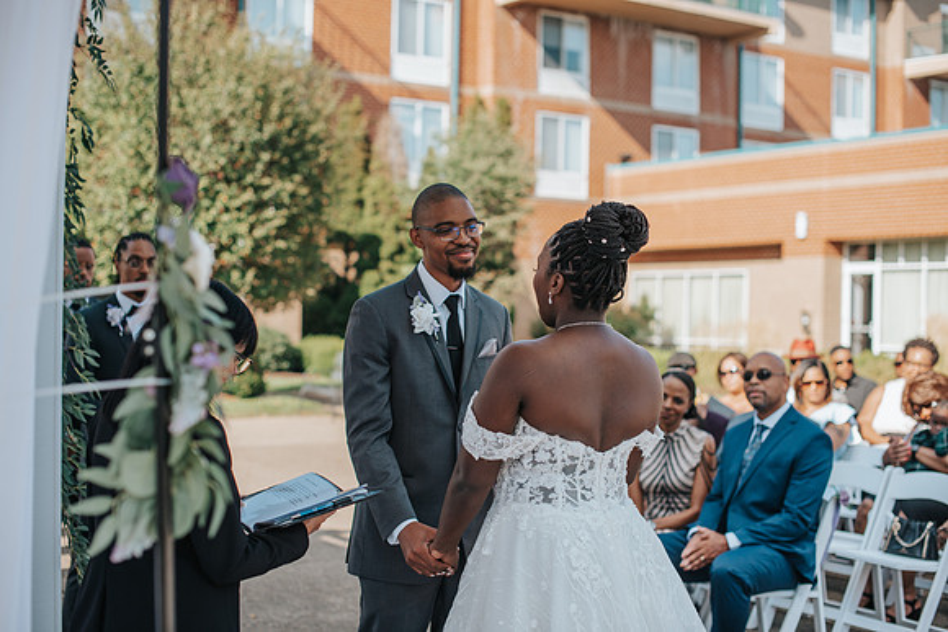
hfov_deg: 39.6
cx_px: 474
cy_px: 316
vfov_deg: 27.0
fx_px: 1317
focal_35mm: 50
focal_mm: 50
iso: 200
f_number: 2.5
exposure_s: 1/2500
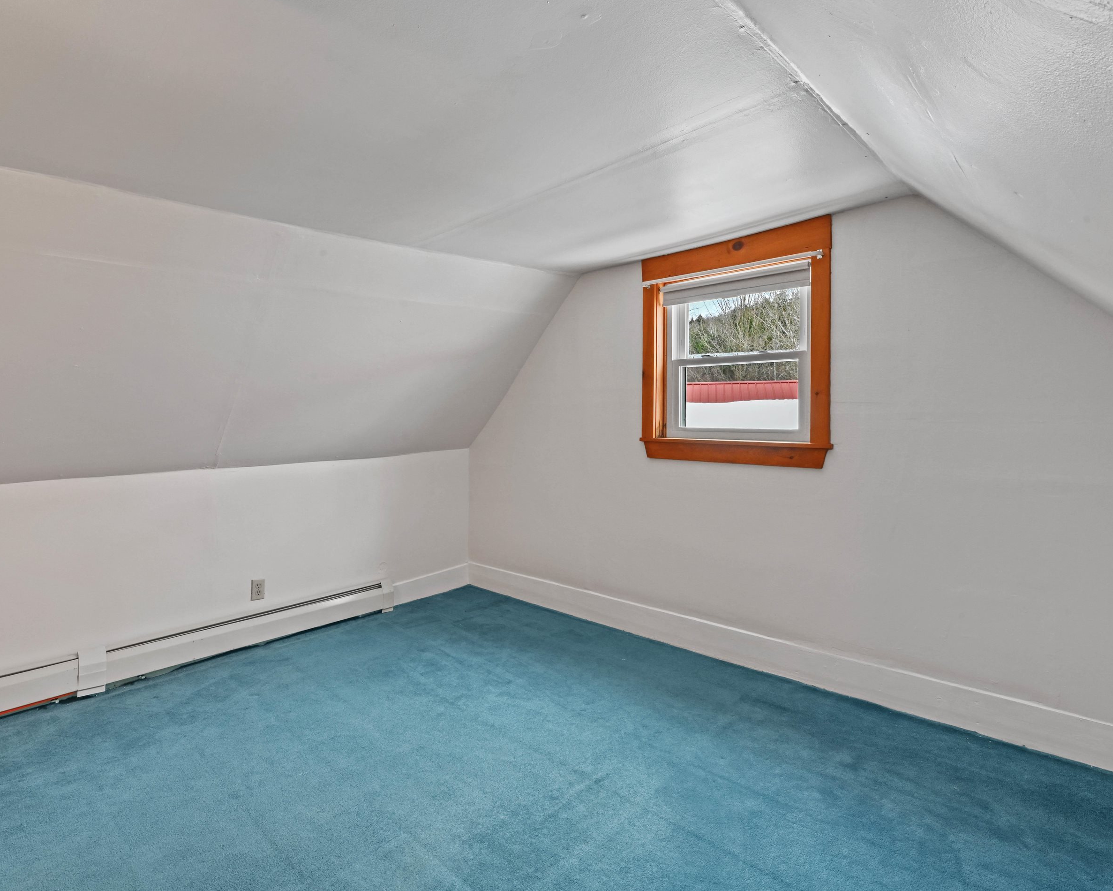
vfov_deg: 76.9
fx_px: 560
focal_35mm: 17
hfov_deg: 89.6
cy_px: 414
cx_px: 553
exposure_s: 3
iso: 800
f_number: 14
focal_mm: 14
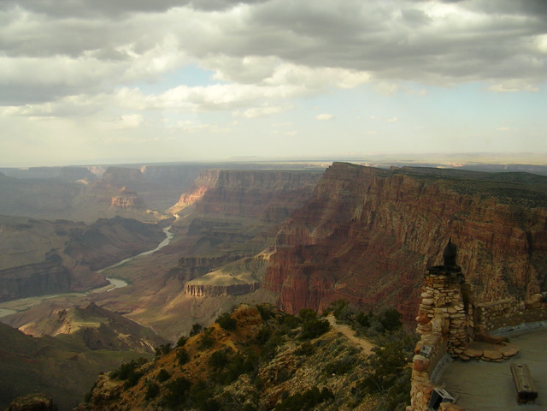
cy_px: 206
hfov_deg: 49.0
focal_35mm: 38
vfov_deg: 37.7
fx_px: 600
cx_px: 274
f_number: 2.8
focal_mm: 5.8
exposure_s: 1/513
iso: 50
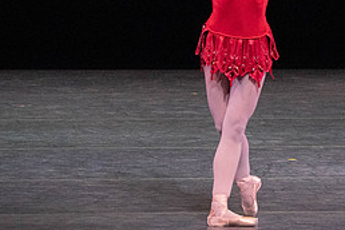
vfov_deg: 1.8
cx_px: 380
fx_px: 7436
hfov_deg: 2.7
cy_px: 60
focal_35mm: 776
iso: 16000
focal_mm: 345
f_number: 11
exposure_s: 1/500
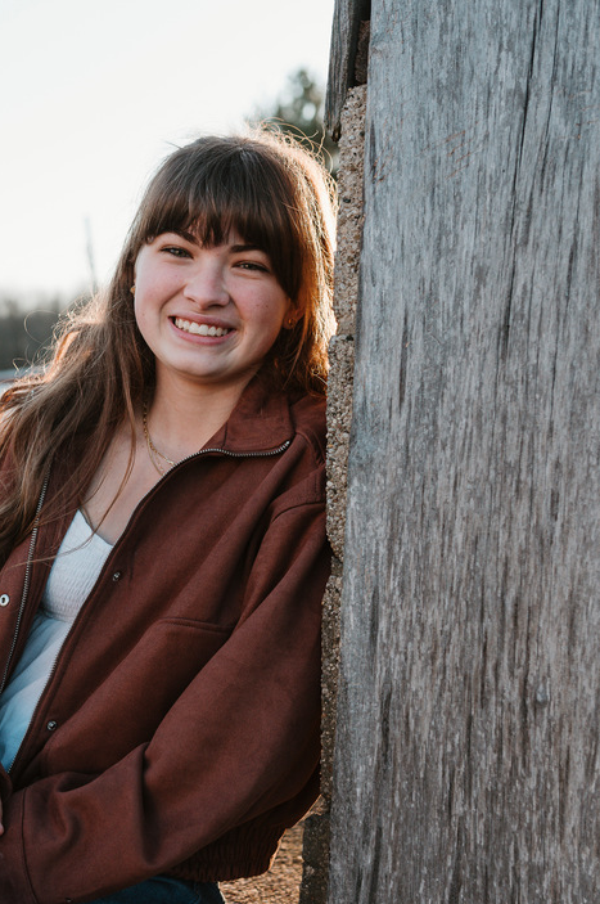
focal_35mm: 51
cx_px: 193
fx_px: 1278
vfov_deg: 38.7
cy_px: 566
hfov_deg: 26.3
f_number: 3.5
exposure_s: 1/1250
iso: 400
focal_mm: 35
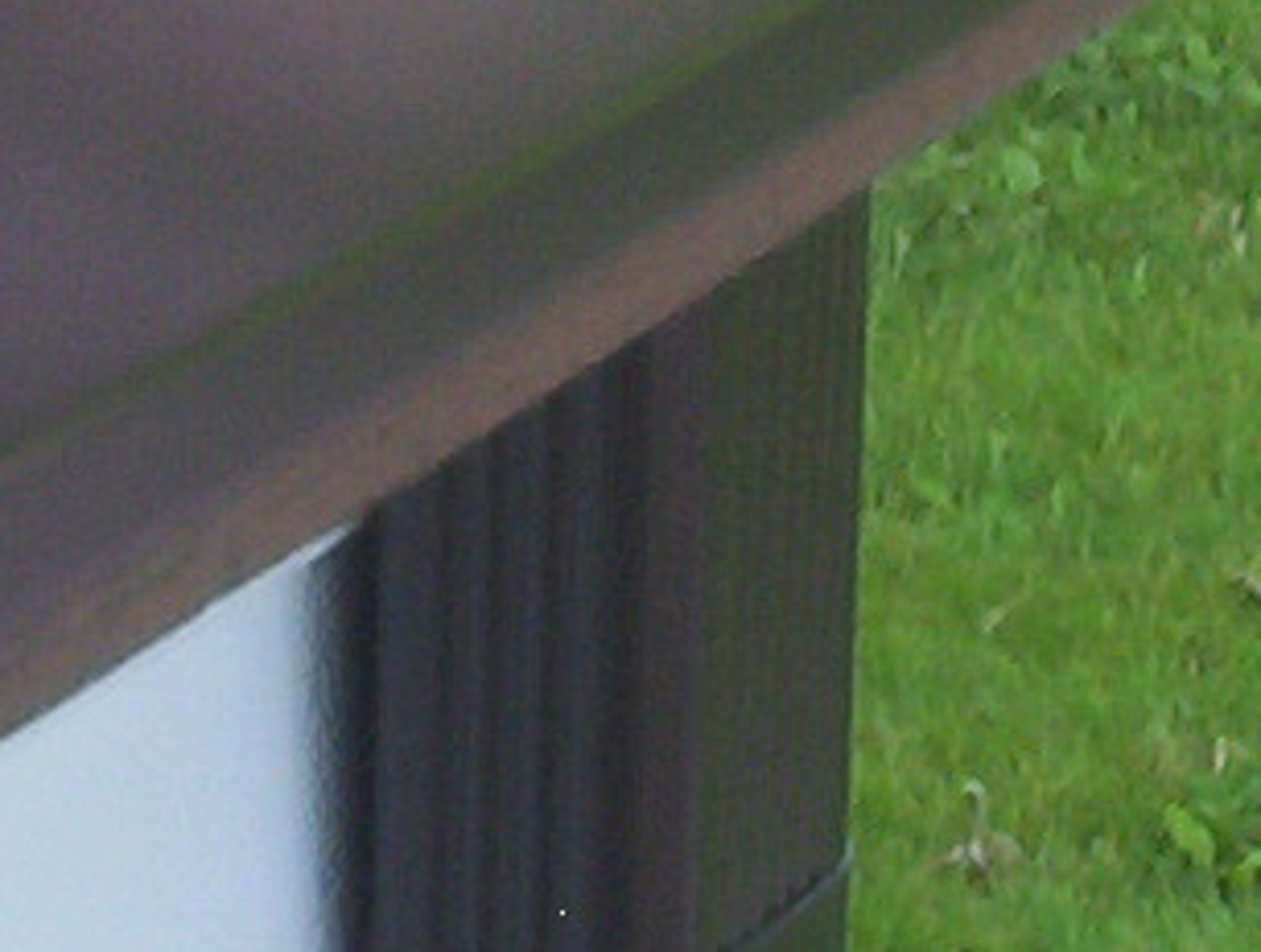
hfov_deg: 9.5
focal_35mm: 208
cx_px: 981
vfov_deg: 6.9
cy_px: -1080
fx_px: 7595
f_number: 4.5
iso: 100
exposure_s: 1/154
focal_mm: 6
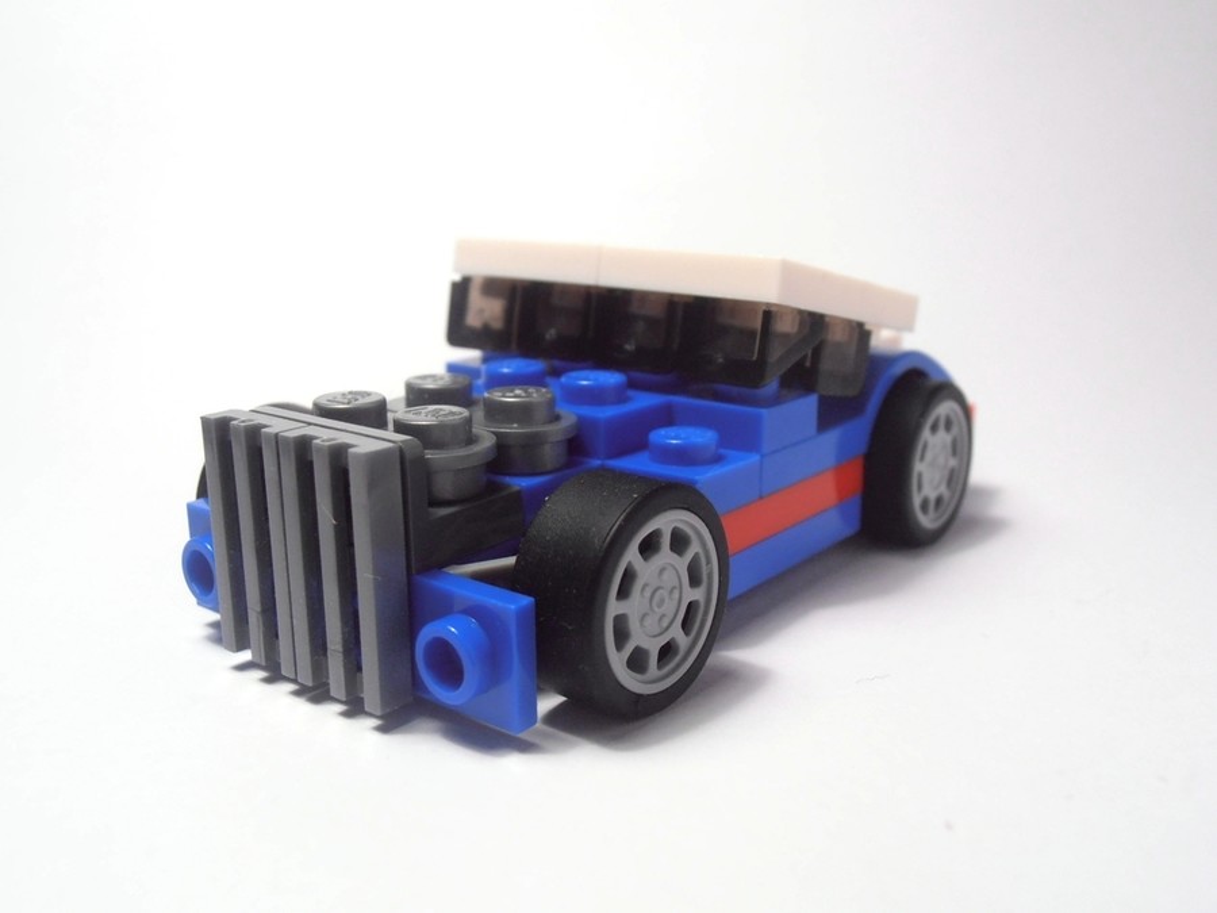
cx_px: 608
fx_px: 1301
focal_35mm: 37
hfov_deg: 50.1
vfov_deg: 38.7
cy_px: 456
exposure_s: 1/60
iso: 80
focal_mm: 6.61
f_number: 3.9
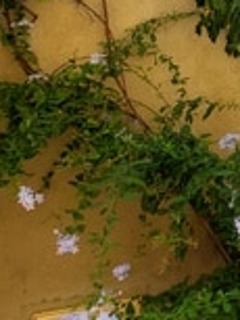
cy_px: 52
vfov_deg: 27.8
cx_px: 317
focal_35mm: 68
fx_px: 628
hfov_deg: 19.8
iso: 50
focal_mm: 1.8
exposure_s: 1/593
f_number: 2.2
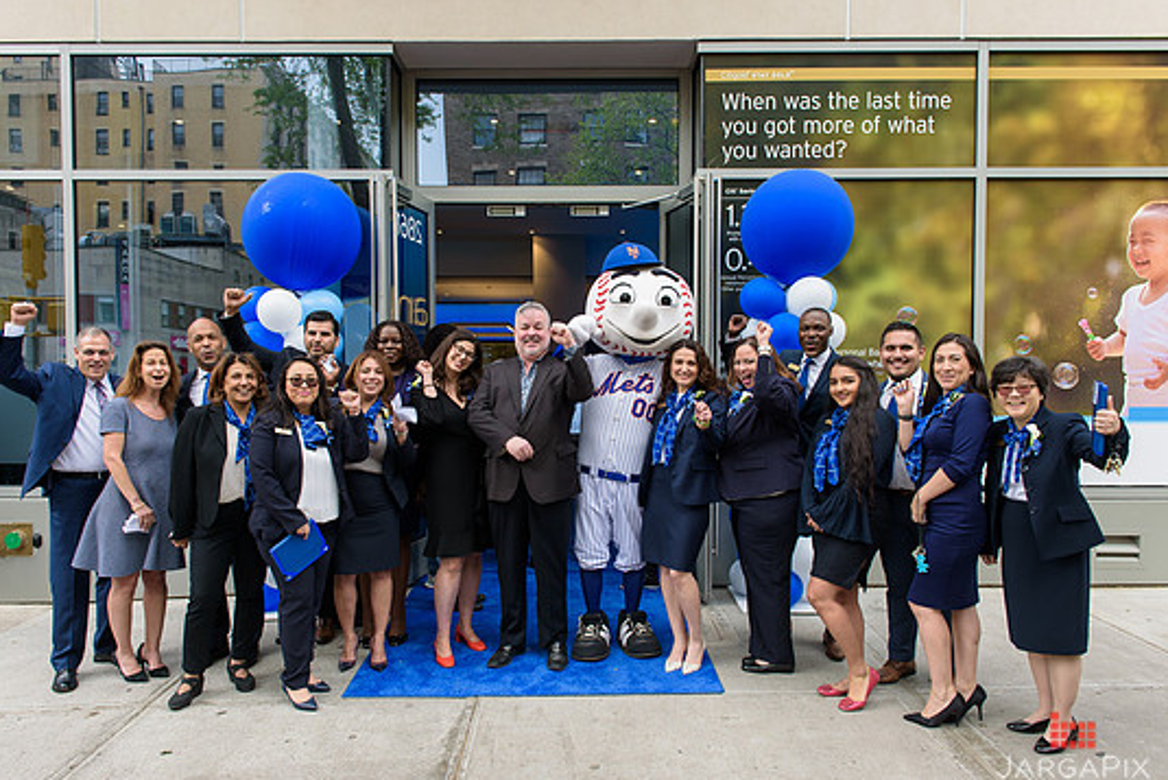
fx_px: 844
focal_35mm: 26
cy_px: 403
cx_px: 572
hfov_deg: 69.4
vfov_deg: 49.6
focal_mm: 24
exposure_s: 1/250
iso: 200
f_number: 5
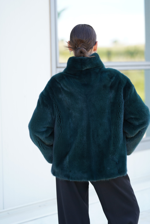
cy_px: 112
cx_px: 75
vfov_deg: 16.9
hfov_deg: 11.3
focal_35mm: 121
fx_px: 756
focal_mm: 121
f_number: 2.8
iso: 160
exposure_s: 1/250
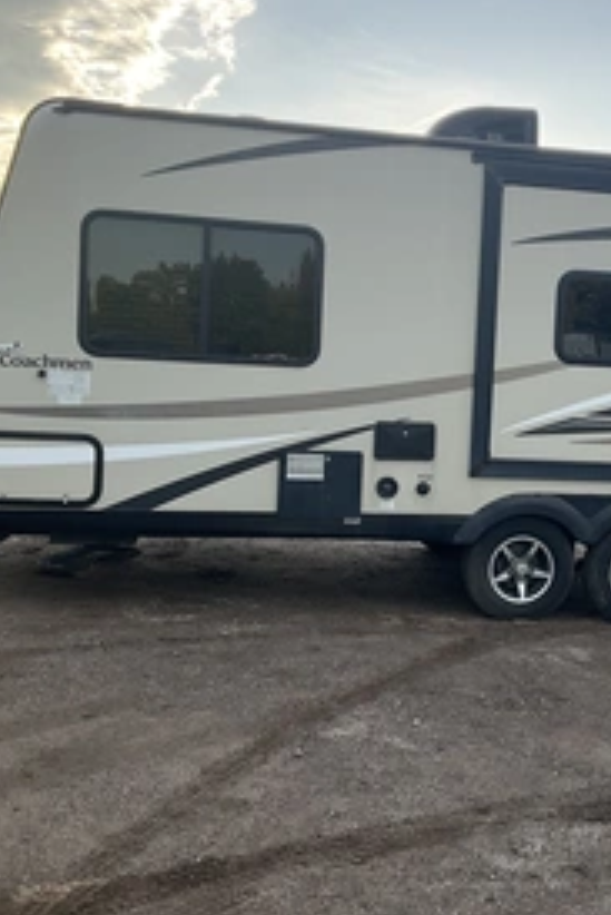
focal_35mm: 44
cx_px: 467
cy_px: 417
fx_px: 1119
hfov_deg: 30.0
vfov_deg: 44.4
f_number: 1.8
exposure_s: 1/318
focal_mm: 3
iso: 25
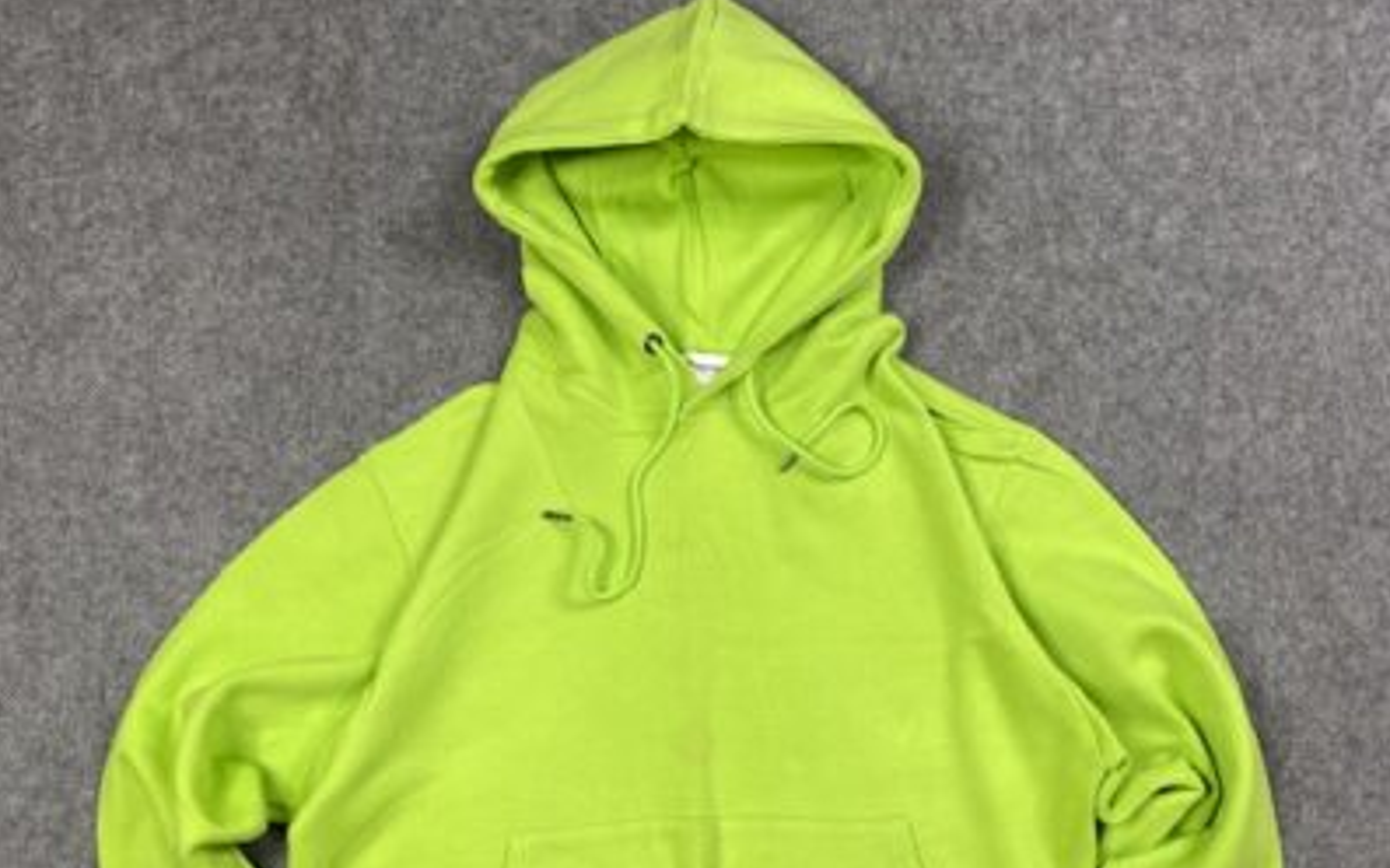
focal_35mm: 37
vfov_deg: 33.5
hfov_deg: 52.8
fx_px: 1401
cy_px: 691
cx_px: 697
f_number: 1.8
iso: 64
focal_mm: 4.25
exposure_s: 1/100
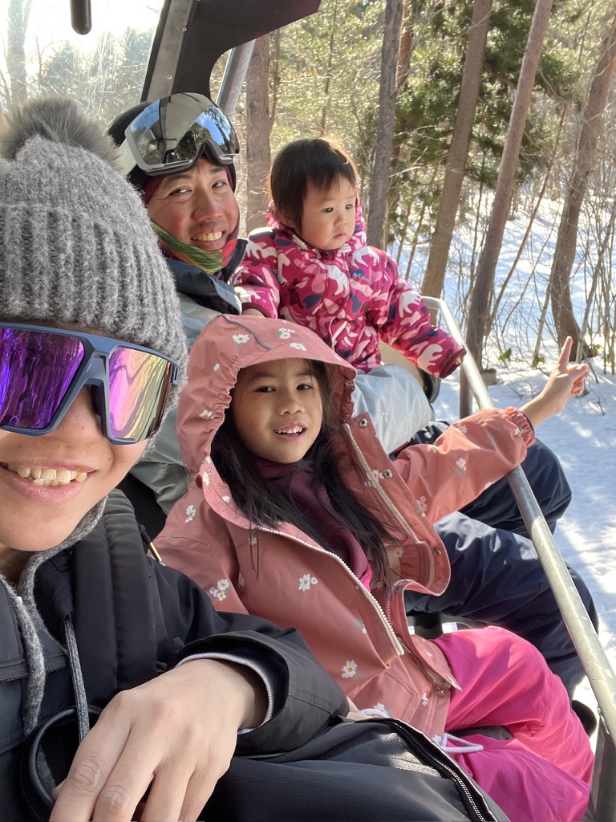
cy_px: 411
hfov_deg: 46.8
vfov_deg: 60.0
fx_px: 712
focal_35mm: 30
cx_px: 308
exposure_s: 1/121
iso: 50
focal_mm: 2.71
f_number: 2.2
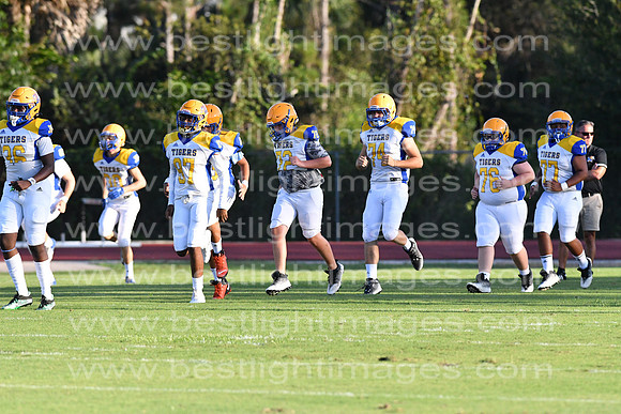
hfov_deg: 4.6
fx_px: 7764
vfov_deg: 3.1
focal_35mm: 450
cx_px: 310
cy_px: 207
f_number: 4.5
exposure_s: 1/8000
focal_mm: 300
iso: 2200
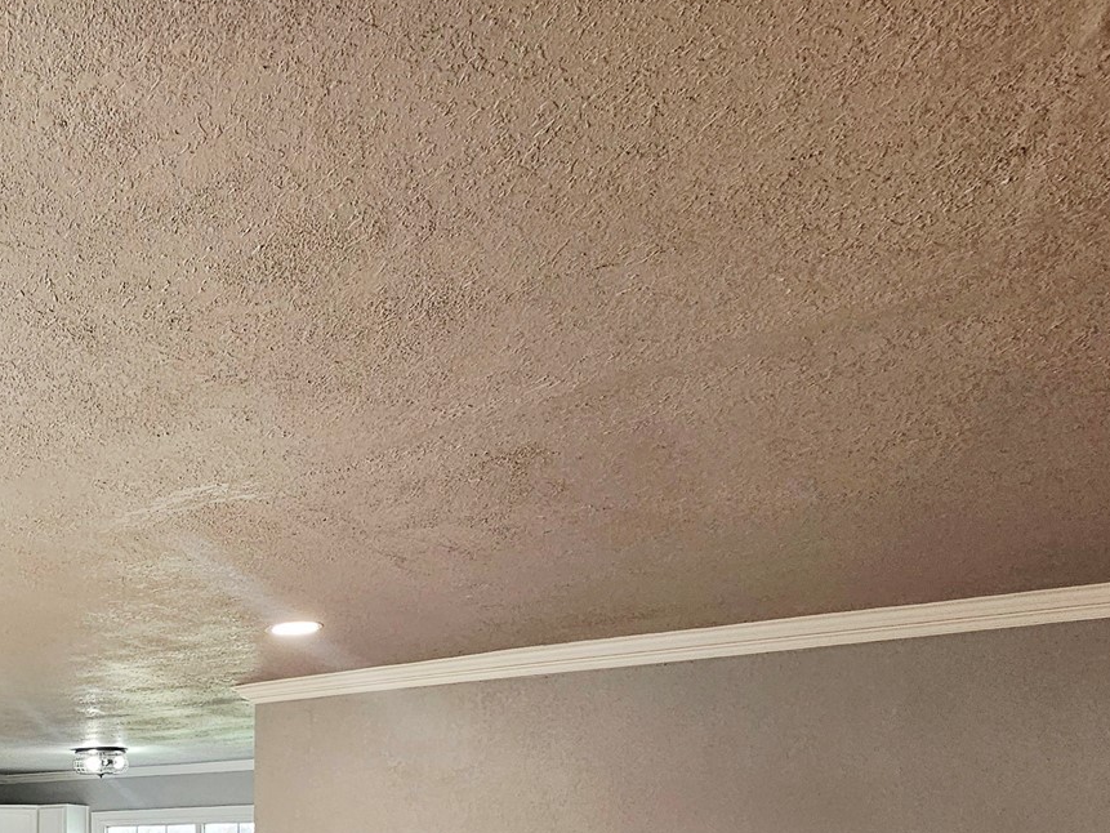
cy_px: 870
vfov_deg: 40.8
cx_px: -5
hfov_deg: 49.9
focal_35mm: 29
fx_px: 930
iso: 80
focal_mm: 2.2
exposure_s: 1/60.2
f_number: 2.2
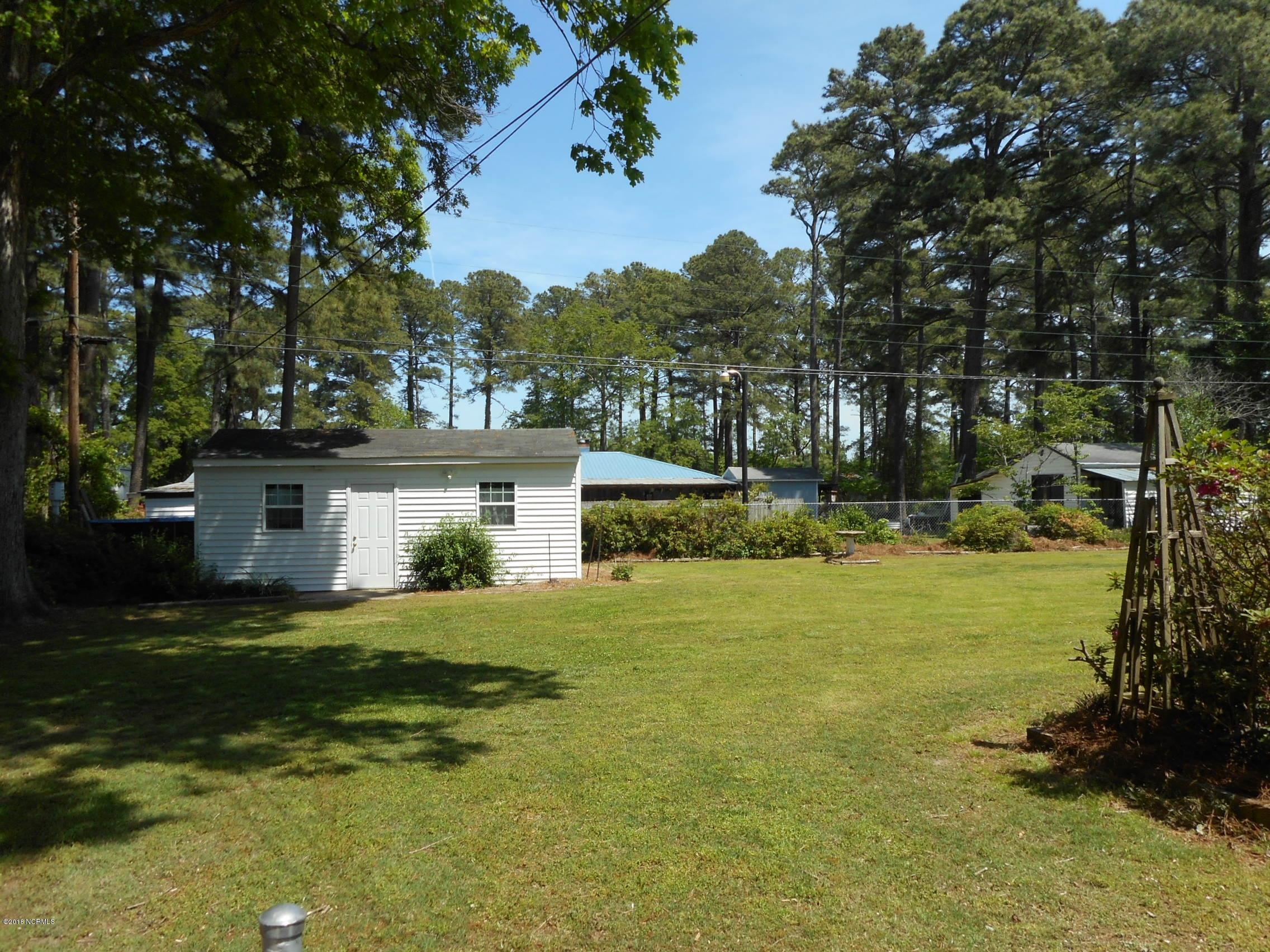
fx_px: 917
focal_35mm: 25
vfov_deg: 54.9
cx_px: 635
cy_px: 476
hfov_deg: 69.4
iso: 80
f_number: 3.7
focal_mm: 4.5
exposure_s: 1/500
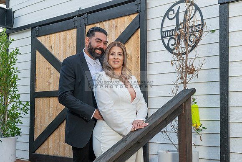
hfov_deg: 29.8
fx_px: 454
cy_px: 88
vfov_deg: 20.1
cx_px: 110
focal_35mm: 68
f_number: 8
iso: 400
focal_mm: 62
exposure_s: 1/125
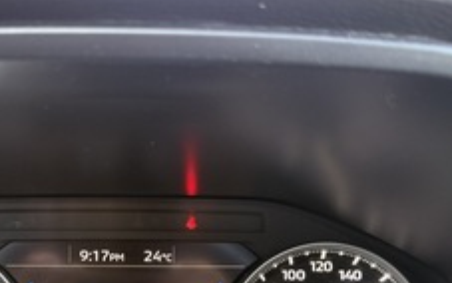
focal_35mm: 47
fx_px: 579
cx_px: 131
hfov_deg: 41.8
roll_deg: -0.9
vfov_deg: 26.4
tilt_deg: -21.5
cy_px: 264
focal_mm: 6.76
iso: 250
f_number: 1.78
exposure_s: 1/56
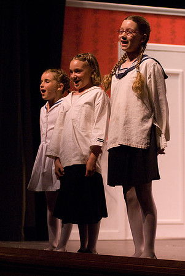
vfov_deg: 17.0
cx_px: 92
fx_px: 923
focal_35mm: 120
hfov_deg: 11.4
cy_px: 138
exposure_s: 1/200
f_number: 2.8
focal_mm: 80
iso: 1600
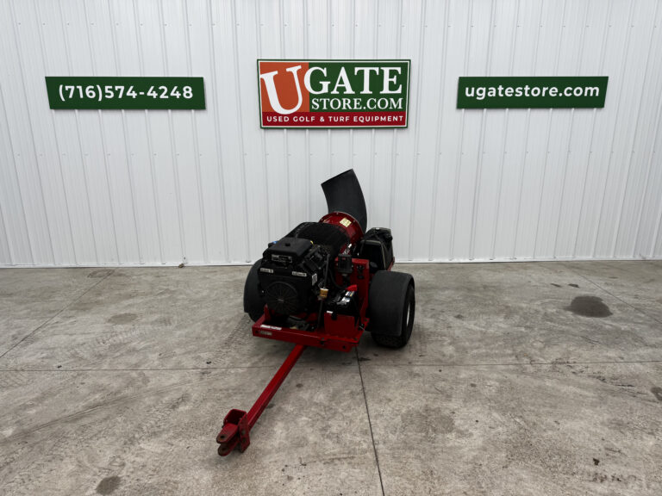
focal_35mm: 24
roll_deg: -0.2
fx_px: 459
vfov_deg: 56.8
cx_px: 331
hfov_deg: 71.6
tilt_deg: -16.4
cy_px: 248
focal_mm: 6.76
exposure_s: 1/134
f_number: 1.78
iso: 50
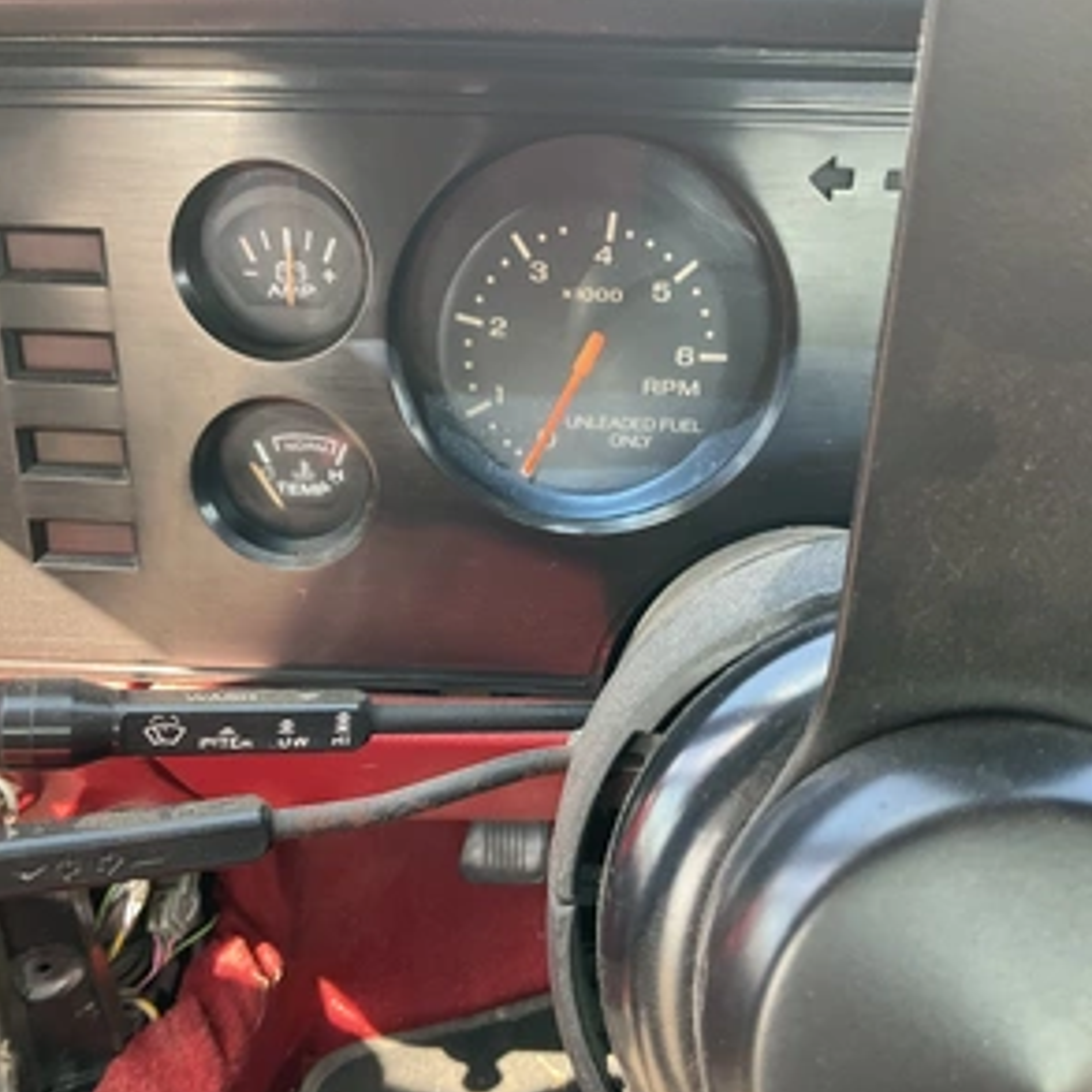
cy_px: 548
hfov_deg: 47.2
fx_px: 1249
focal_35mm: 35
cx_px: 563
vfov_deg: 47.2
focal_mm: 3
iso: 64
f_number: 1.8
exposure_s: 1/122
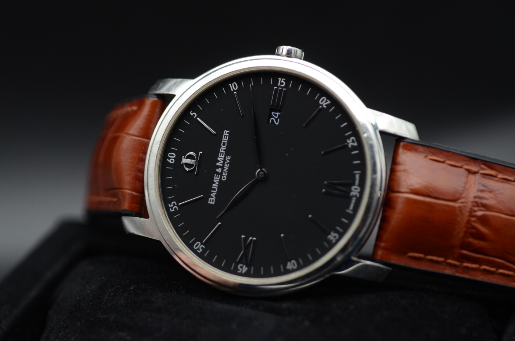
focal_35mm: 90
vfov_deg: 15.1
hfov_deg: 22.7
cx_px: 258
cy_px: 170
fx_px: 1285
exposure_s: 1/500
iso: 800
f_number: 3.5
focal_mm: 60
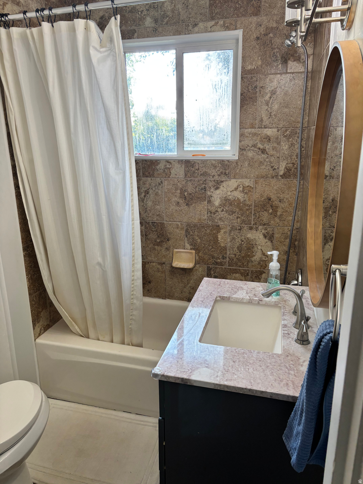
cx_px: 182
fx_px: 364
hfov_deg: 53.1
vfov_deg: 67.3
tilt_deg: -16.7
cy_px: 242
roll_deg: +0.9
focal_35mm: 26
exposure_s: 1/120
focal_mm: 5.96
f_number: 1.6
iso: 100
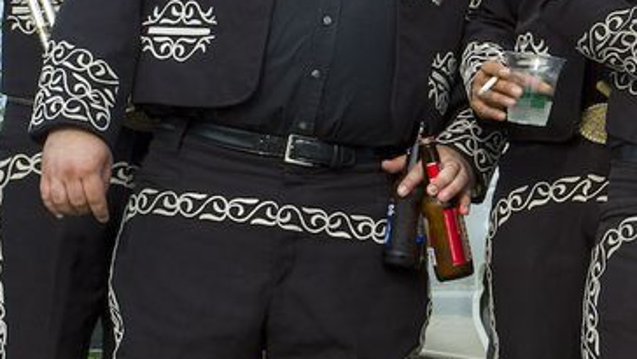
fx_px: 2180
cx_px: 1001
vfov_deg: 9.4
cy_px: 221
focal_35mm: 129
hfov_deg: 15.2
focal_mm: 35
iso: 320
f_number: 9.5
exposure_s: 1/180
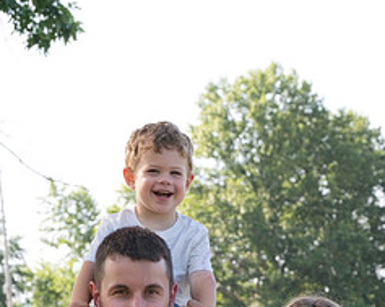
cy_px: 463
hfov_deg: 14.7
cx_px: 242
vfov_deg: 11.3
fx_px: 1491
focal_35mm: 131
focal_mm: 57
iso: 400
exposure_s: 1/320
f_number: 7.1
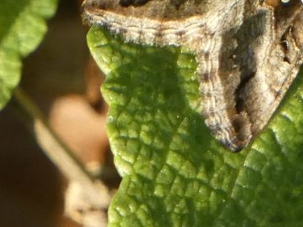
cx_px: 285
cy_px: -28
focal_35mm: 1381
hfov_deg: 1.4
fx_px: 12092
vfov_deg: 1.1
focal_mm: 104.7
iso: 250
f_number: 5.6
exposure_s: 1/100
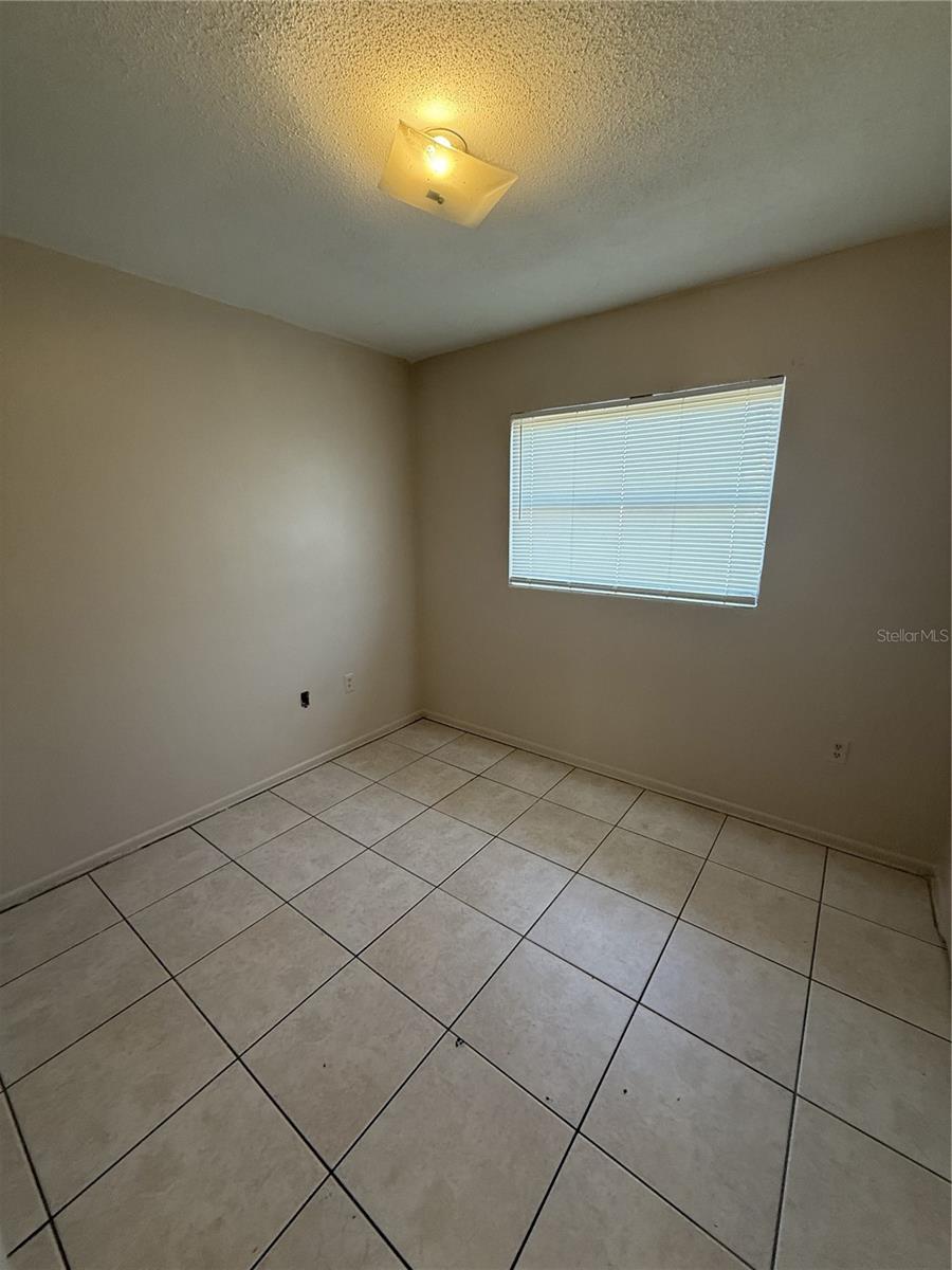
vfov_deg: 102.1
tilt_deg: -12.6
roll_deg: -0.4
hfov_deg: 85.7
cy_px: 635
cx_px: 476
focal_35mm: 14
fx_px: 513
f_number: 2.2
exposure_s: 1/60
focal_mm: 2.22
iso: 200
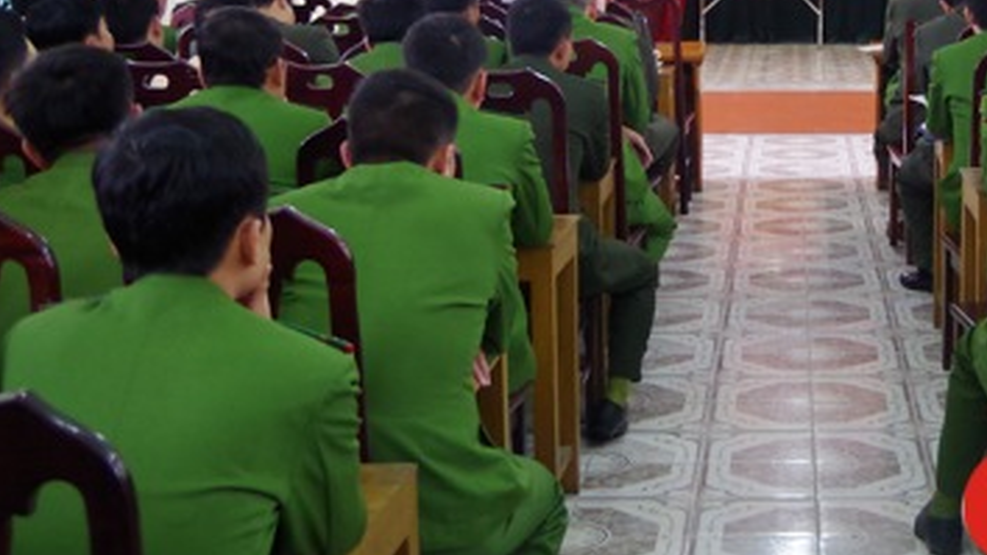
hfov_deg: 30.2
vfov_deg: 17.6
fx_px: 1779
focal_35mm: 68
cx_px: 792
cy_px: 99
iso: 1600
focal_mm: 24
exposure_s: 1/50
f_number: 4
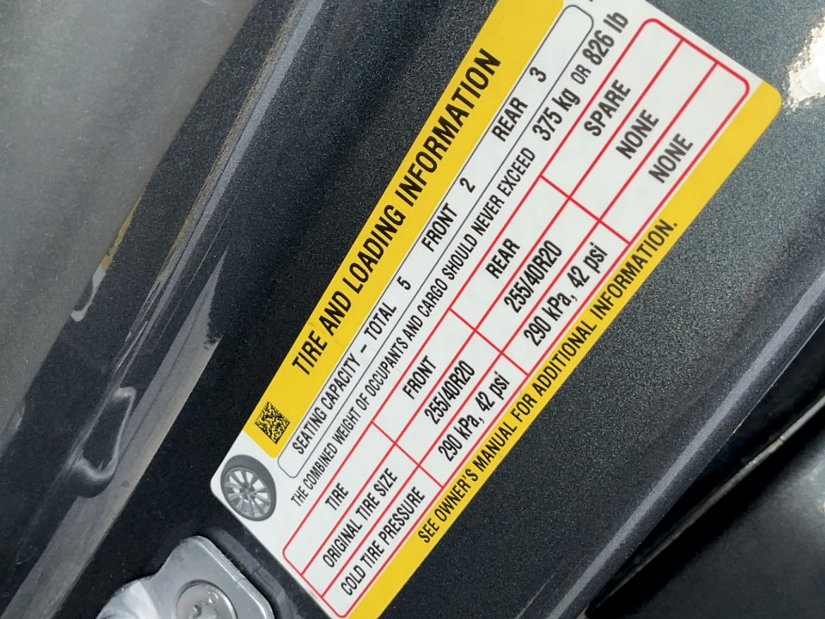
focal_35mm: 30
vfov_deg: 46.8
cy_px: 310
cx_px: 412
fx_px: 715
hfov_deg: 60.0
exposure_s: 1/60
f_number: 1.8
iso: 32
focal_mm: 3
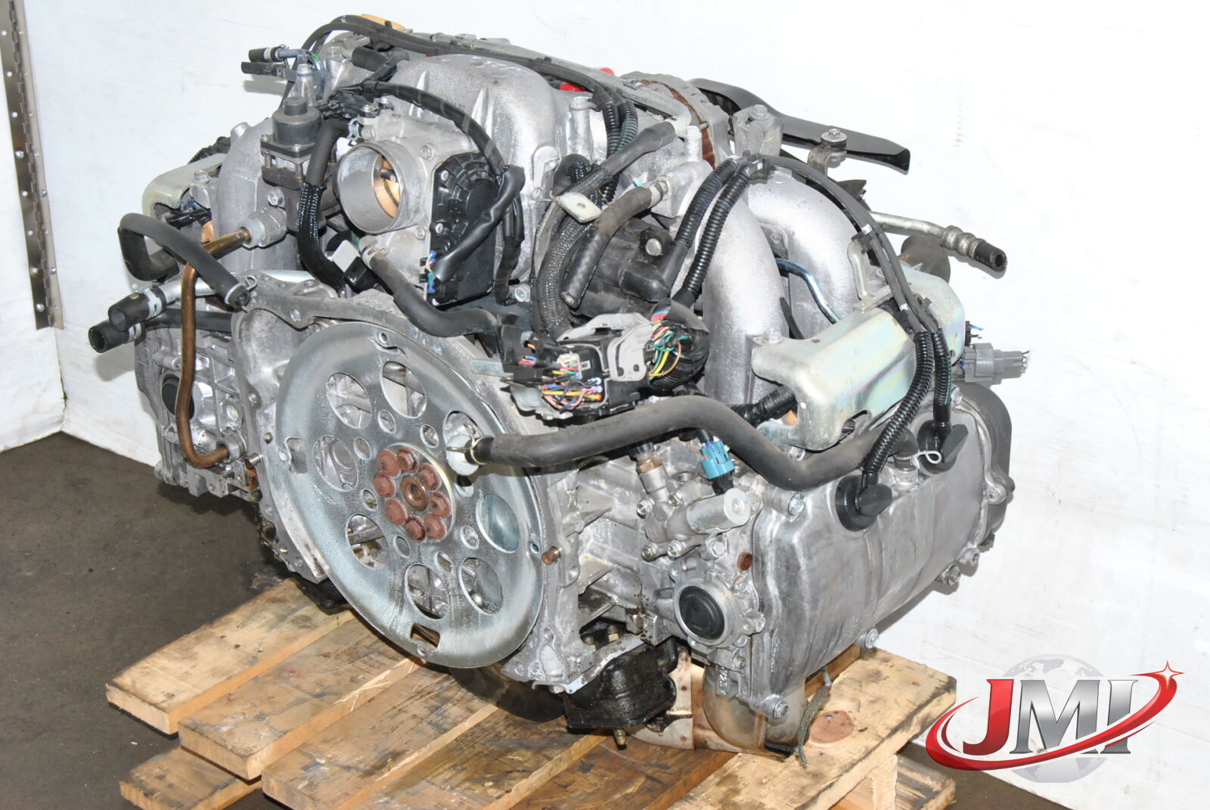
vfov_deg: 20.2
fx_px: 2271
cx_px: 605
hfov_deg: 29.8
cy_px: 405
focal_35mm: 68
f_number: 10
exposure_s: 1/200
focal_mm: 45
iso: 800
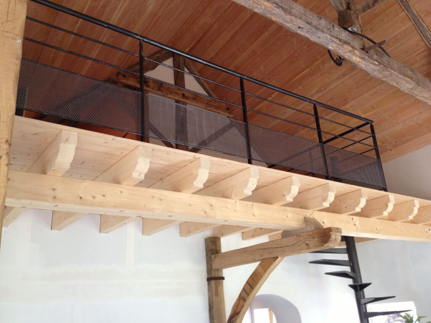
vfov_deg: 40.7
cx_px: 216
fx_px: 436
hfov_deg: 52.6
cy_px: 162
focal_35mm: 35
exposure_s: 1/20
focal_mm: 4.28
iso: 160
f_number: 2.4
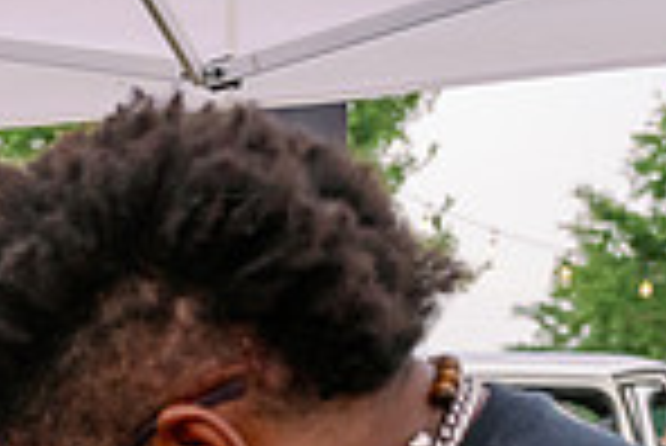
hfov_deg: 19.9
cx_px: -194
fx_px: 1741
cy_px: 804
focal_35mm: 94
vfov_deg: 13.2
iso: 1600
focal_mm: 24
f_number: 3.5
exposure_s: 1/2000
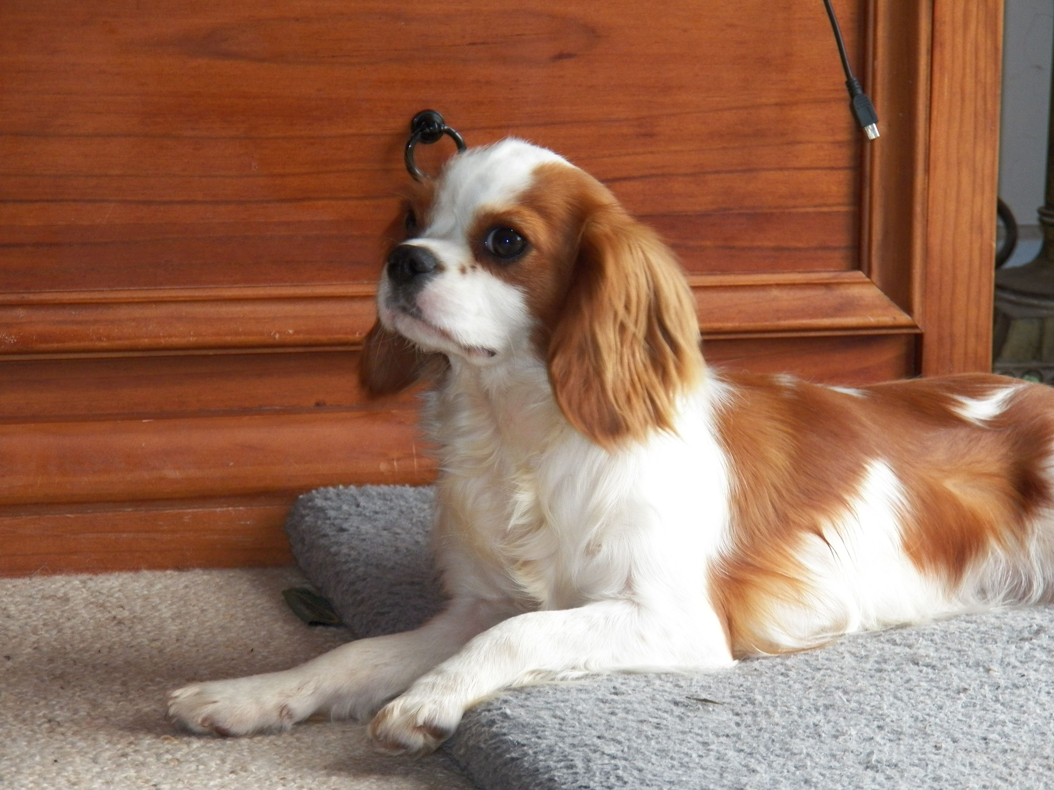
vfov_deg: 8.1
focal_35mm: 183
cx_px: 527
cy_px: 395
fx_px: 5572
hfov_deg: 10.8
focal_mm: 32.7
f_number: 4
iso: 250
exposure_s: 1/50
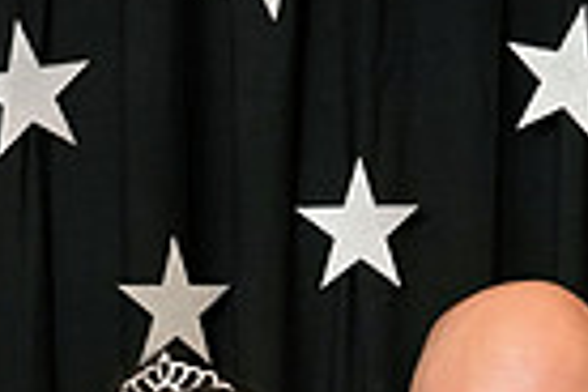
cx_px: 345
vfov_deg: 7.2
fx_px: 2950
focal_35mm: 181
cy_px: 895
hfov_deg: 11.4
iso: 800
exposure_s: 1/80
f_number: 8
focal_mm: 37
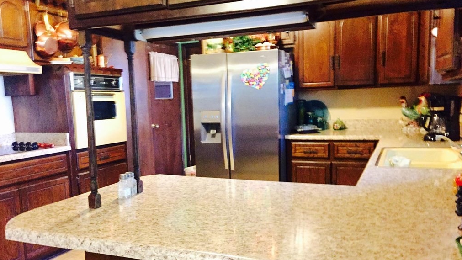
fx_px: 392
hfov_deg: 61.0
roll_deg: +0.9
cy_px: 163
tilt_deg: -8.8
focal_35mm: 32
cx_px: 228
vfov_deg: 36.5
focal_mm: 4.15
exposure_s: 1/15
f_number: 2.2
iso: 500
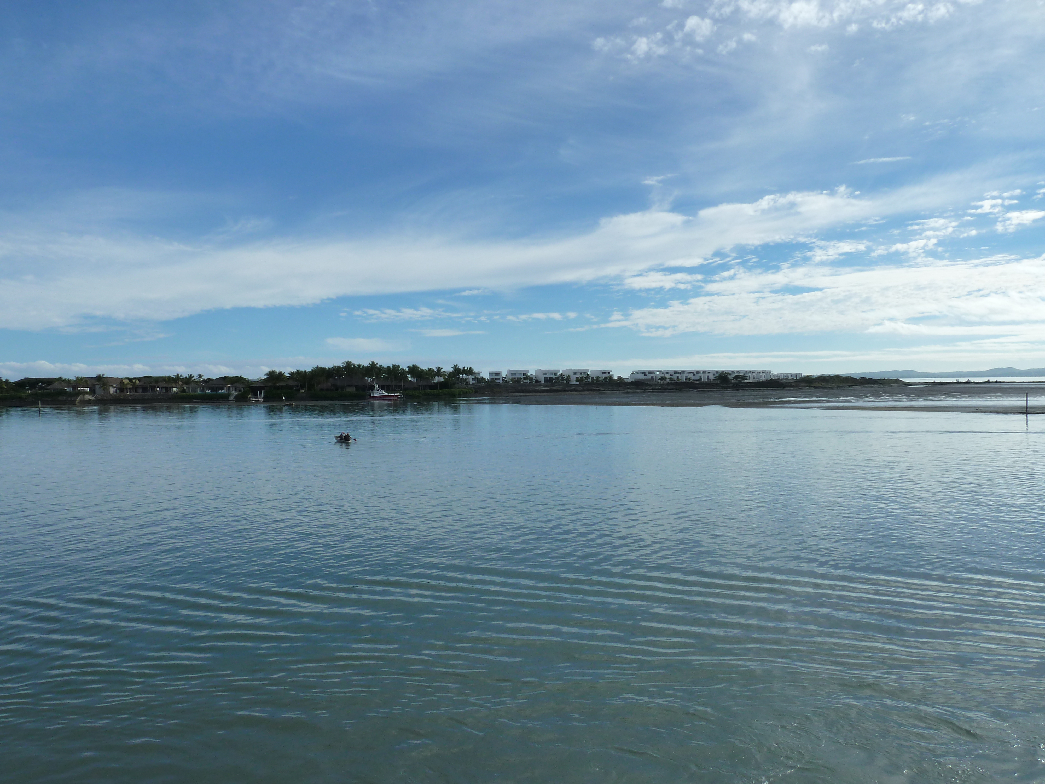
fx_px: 755
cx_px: 522
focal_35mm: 25
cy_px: 392
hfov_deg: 69.4
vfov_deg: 54.9
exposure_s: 1/500
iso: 125
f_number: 5.6
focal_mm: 4.1
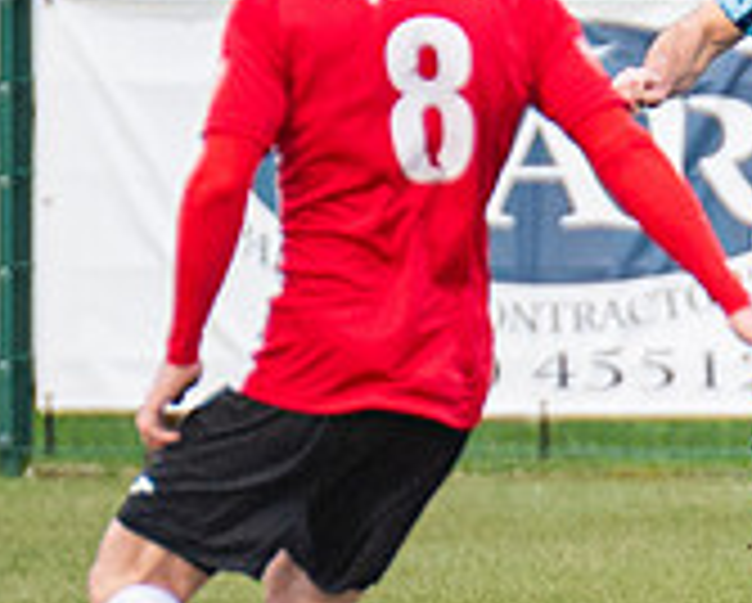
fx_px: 51851
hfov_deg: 0.8
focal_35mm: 2327
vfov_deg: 0.7
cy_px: 206
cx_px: 1973
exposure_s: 1/1600
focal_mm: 270
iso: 1000
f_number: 2.8
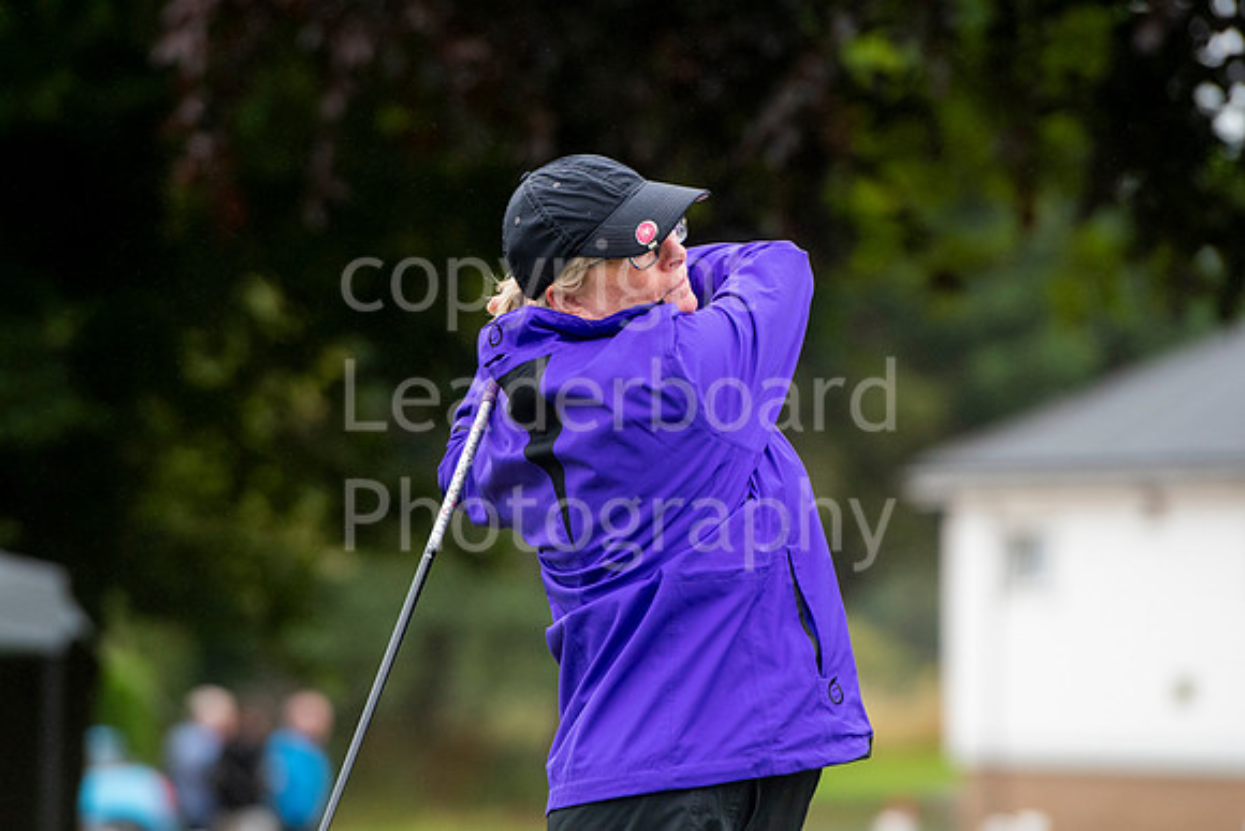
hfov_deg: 6.9
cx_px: 622
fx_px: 10377
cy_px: 416
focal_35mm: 300
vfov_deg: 4.6
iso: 1000
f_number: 4
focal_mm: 200
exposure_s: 1/1250
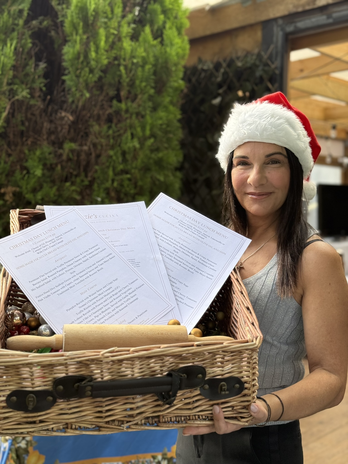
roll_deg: -1.0
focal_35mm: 48
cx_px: 174
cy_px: 232
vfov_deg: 39.7
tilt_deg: -0.3
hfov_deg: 30.3
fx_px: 643
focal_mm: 6.76
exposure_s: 1/615
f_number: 1.78
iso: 100
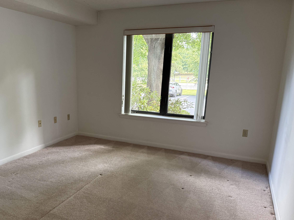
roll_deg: -1.1
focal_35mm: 30
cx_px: 115
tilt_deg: -11.9
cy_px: 128
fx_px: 255
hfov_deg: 59.4
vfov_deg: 46.6
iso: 400
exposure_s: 1/120
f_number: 1.78
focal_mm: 6.76
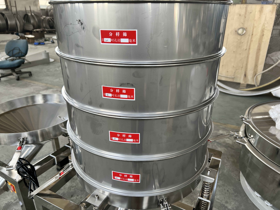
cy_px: 105
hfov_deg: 67.3
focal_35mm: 26
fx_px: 210
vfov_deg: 53.1
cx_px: 140
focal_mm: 5.7
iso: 40
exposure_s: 1/121
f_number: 1.5
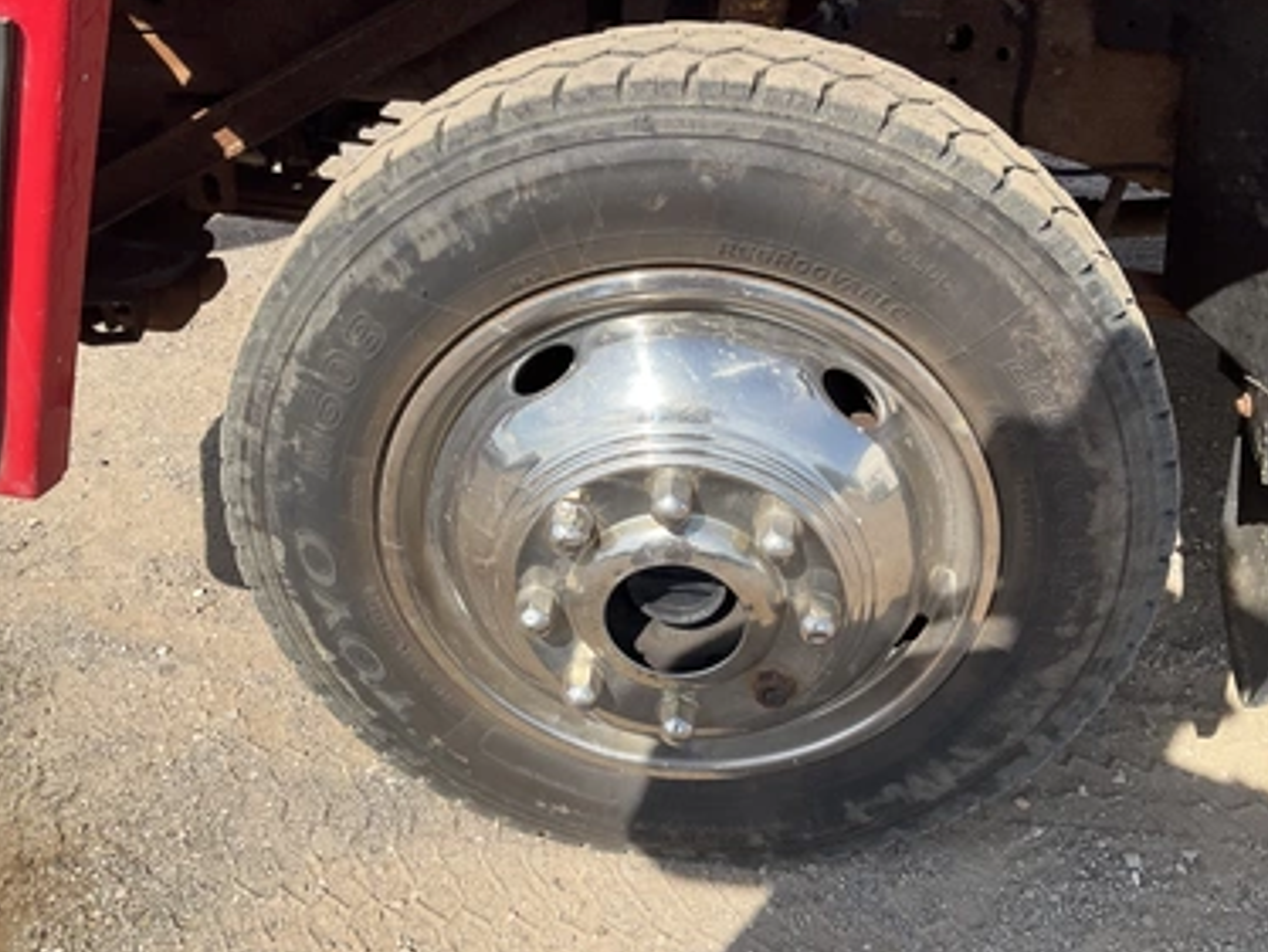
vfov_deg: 45.5
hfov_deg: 58.3
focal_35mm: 31
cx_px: 631
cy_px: 461
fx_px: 1136
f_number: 1.8
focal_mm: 3
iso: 25
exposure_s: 1/1015
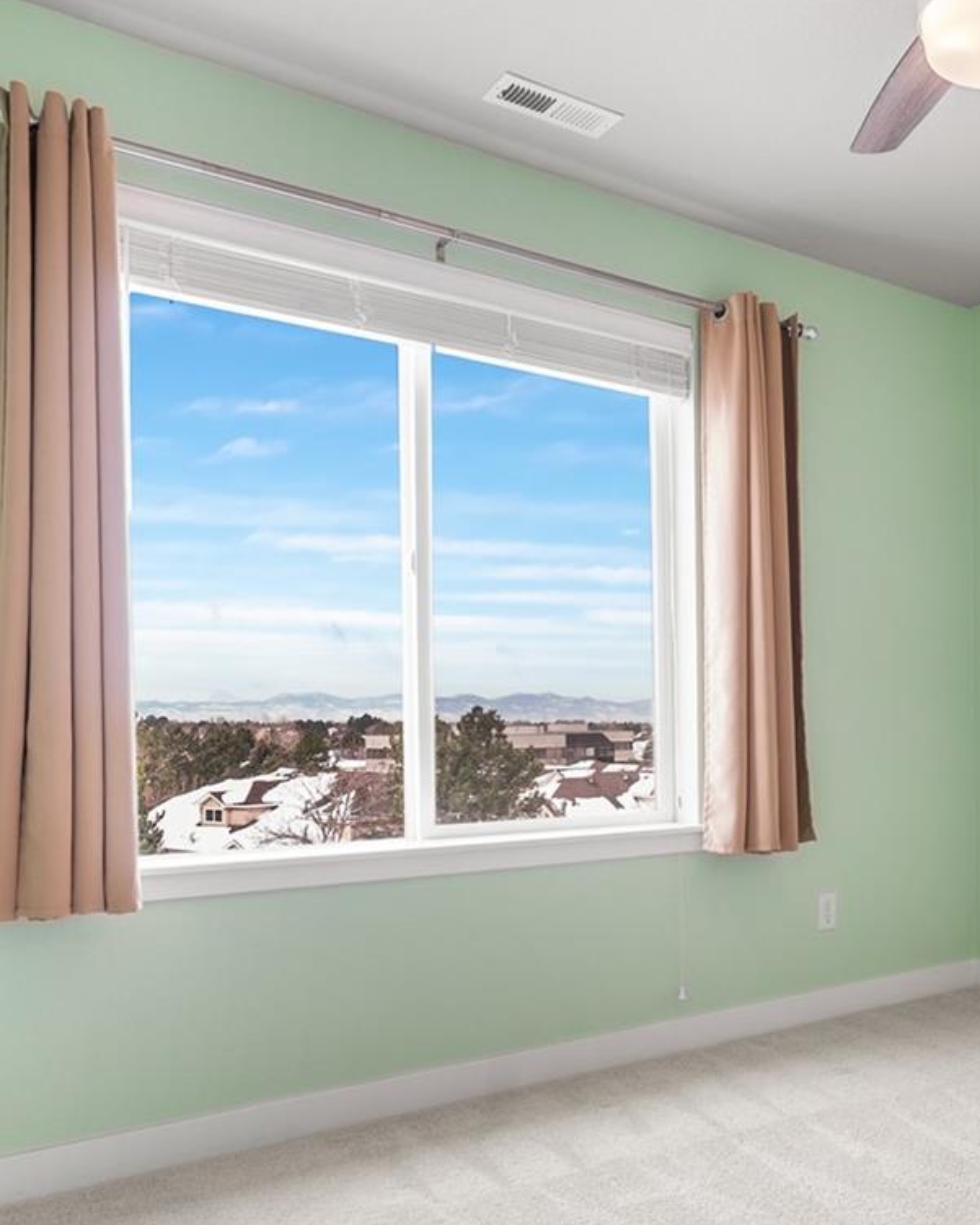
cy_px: 716
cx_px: 887
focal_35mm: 32
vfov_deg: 55.4
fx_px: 1160
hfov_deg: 42.0
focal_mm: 16
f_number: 8
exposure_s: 1/5
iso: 200
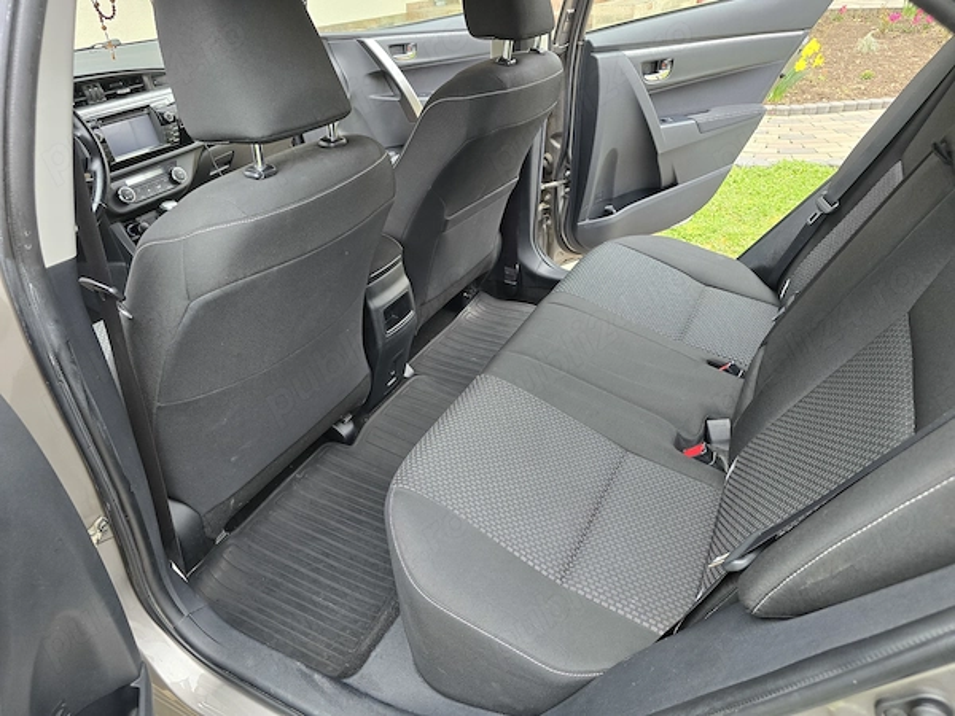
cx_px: 478
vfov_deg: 58.9
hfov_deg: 73.9
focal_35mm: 23
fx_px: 635
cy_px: 358
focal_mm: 6.3
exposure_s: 1/180
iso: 200
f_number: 1.7
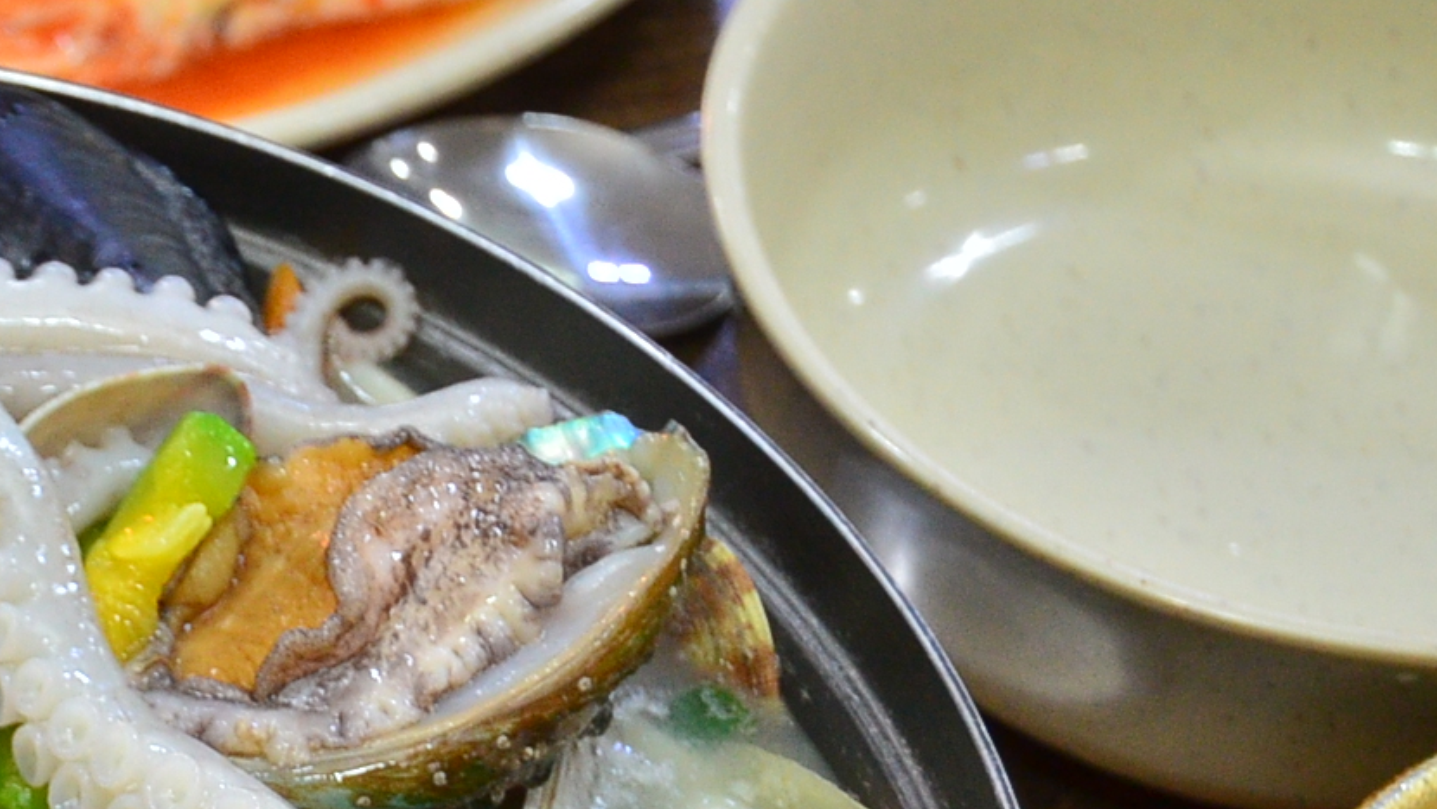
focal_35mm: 158
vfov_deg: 7.6
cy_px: 1106
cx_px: -465
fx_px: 6022
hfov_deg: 13.1
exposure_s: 1/60
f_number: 4.5
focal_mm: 34
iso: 640
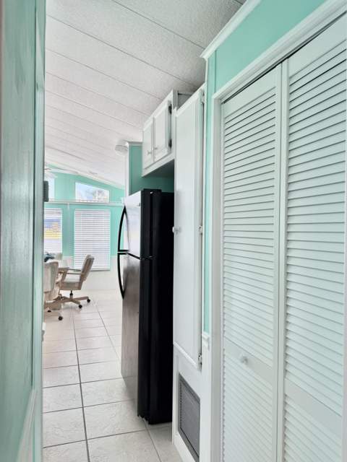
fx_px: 321
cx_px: 174
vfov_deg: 71.6
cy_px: 231
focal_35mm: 24
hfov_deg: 56.8
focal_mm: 6.76
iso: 100
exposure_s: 1/232
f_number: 1.78
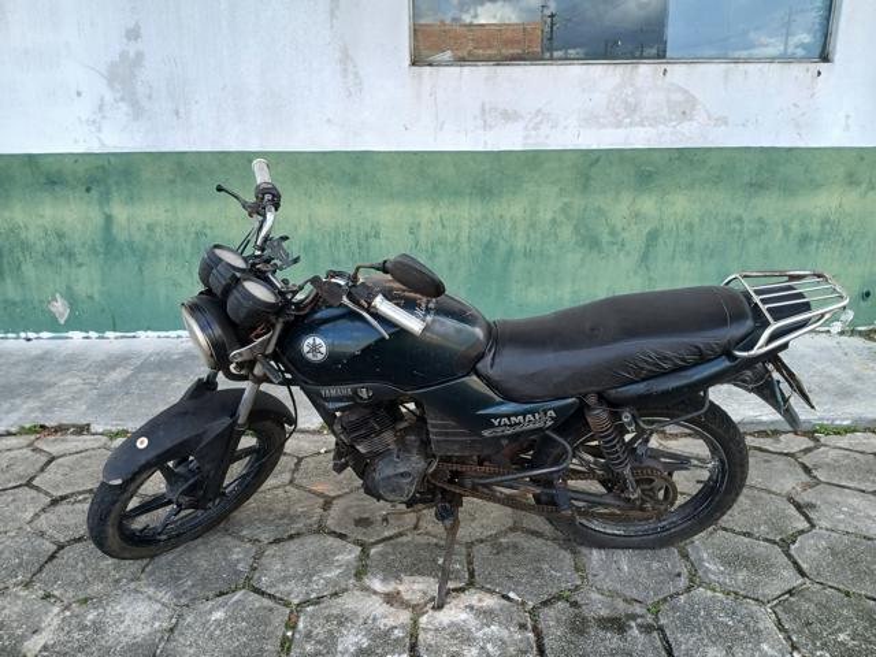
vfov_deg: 53.1
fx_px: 658
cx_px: 438
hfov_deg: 67.3
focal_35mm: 26
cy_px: 328
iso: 25
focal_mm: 3.98
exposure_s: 1/120
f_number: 1.8
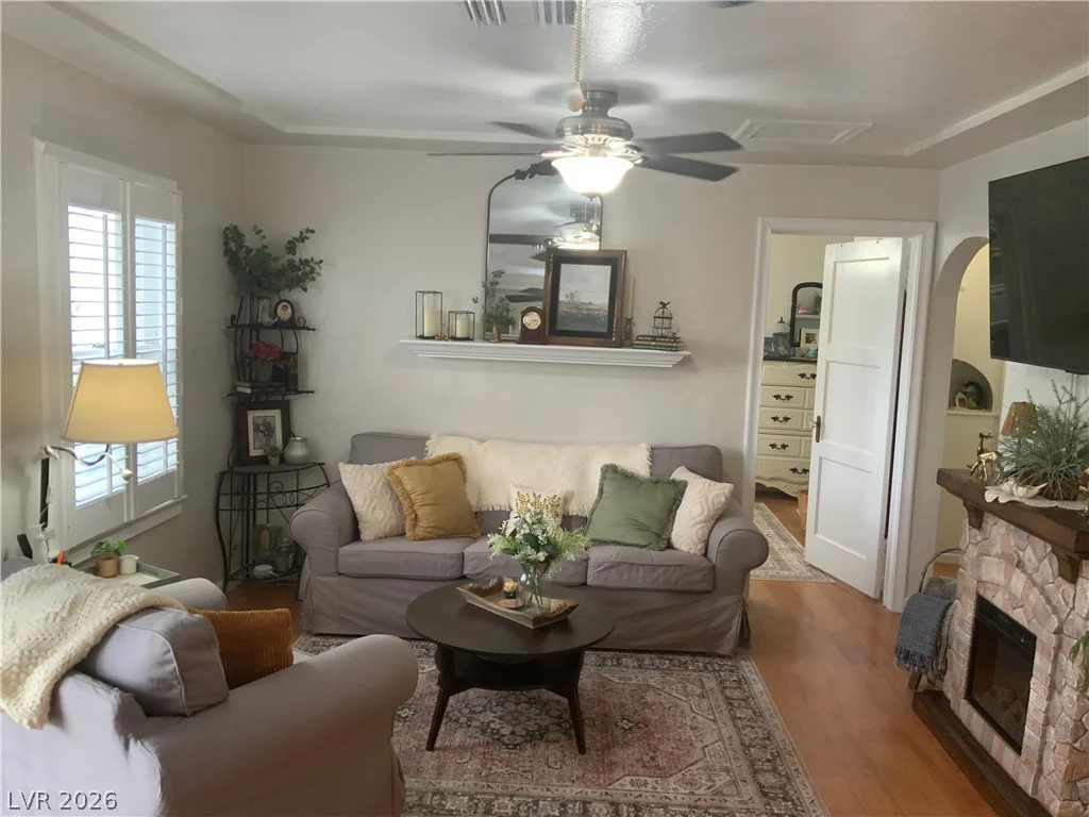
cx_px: 544
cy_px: 408
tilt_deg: -7.9
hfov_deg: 61.7
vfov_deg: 48.2
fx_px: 912
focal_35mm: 29
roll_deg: -3.2
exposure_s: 1/60
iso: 80
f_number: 1.8
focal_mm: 3
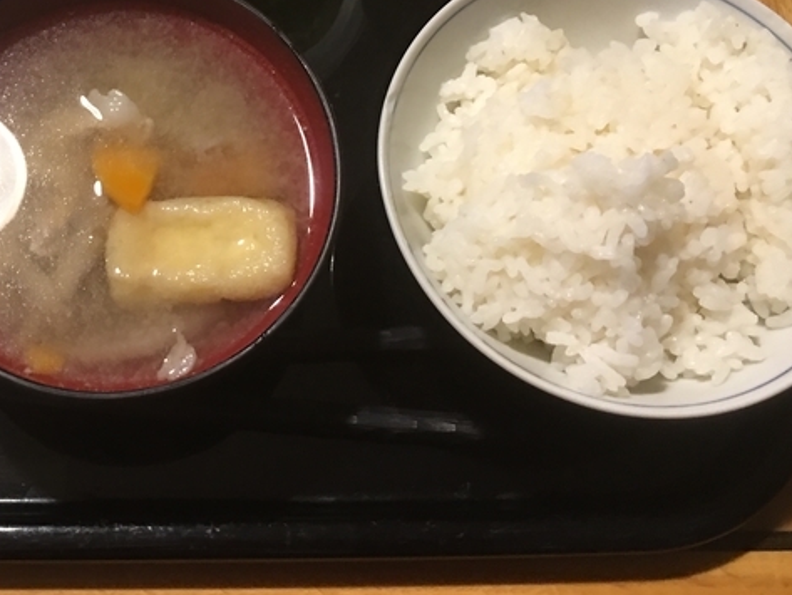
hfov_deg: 38.0
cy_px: 112
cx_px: 209
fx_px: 1121
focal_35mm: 49
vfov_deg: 29.0
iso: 50
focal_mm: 4.15
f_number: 2.2
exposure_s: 1/4
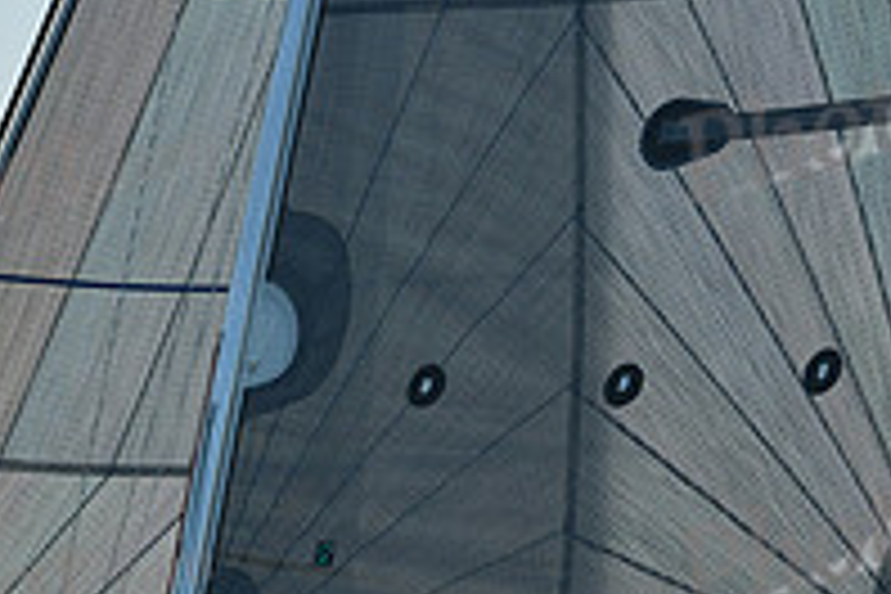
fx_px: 5073
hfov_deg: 10.0
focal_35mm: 205
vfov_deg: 6.6
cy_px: 799
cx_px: 450
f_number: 8
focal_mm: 70
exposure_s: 1/640
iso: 320
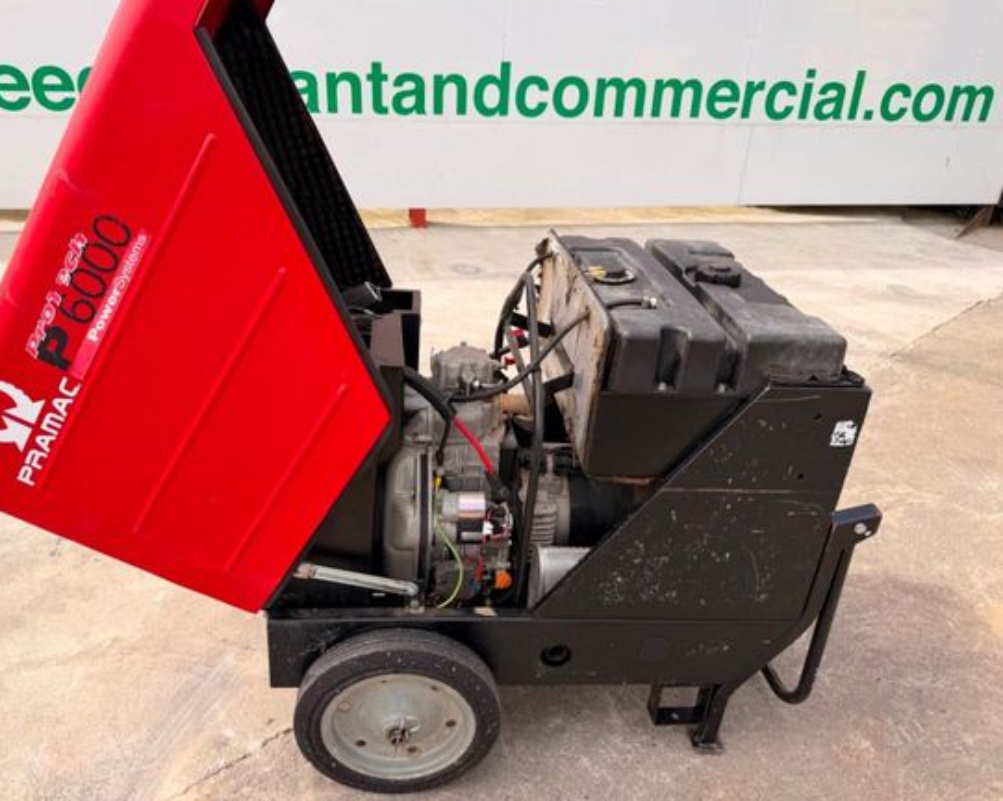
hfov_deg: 66.0
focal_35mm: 26
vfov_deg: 54.9
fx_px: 771
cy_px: 388
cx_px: 463
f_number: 1.78
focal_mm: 6.76
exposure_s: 1/2445
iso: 80
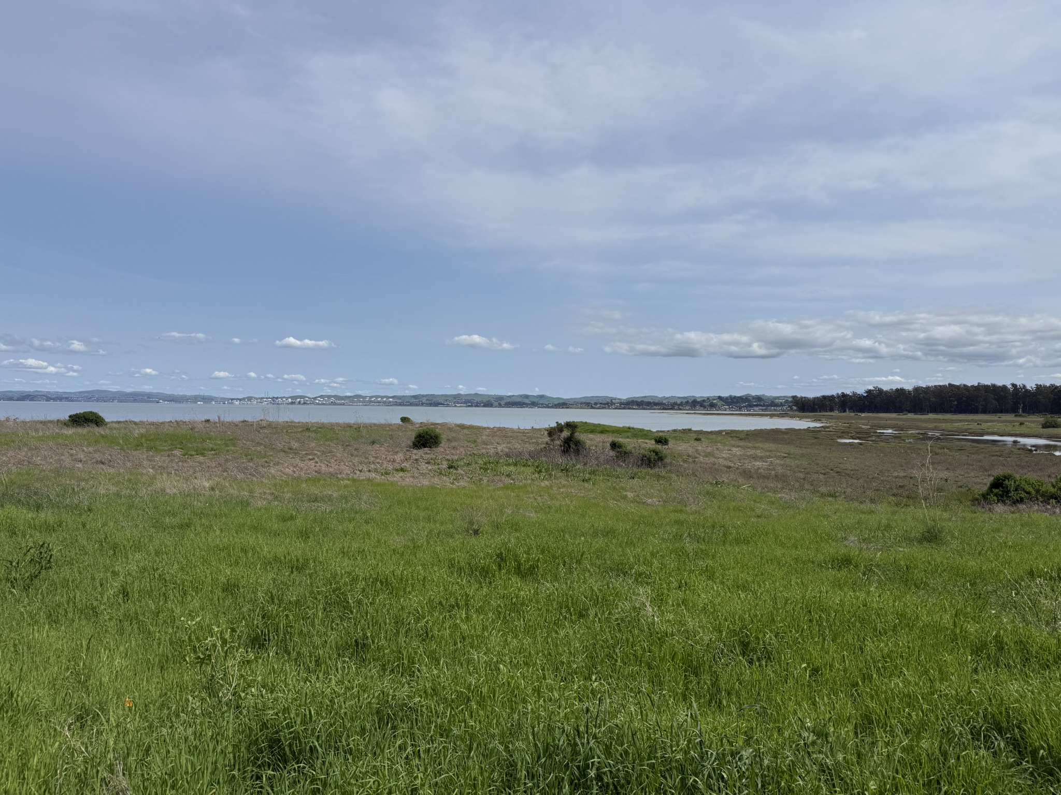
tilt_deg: +1.1
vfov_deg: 56.8
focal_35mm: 24
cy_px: 398
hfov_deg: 71.6
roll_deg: -0.6
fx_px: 736
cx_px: 530
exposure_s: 1/9091
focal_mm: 6.76
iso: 80
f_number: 1.78
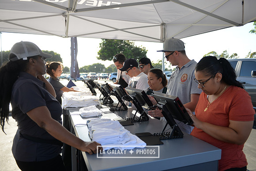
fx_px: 206
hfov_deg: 63.6
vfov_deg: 45.0
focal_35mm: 29
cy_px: 86
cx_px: 128
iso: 100
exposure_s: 1/640
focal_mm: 29
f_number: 2.8
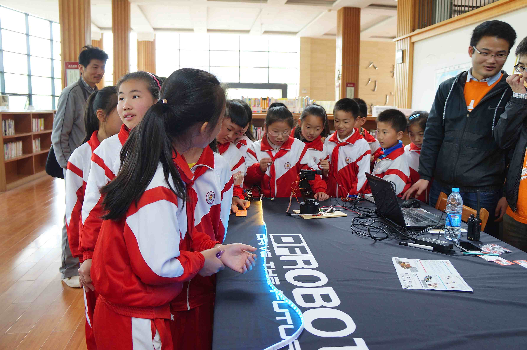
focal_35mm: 30
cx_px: 264
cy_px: 175
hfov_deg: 62.0
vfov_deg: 43.5
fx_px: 439
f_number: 4
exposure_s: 1/60
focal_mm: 20
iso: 250
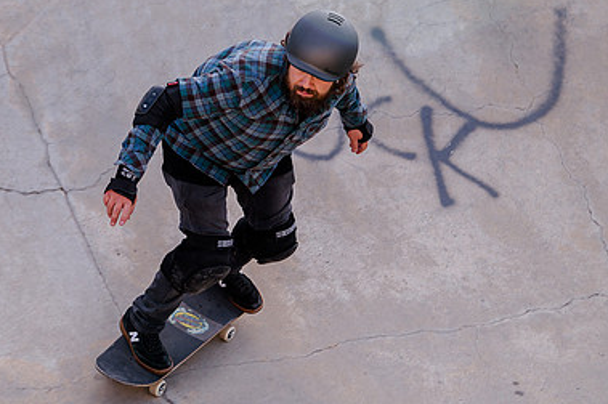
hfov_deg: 13.9
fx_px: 2497
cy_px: 175
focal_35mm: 148
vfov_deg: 9.3
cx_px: 235
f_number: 4
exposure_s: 1/500
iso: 200
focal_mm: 82
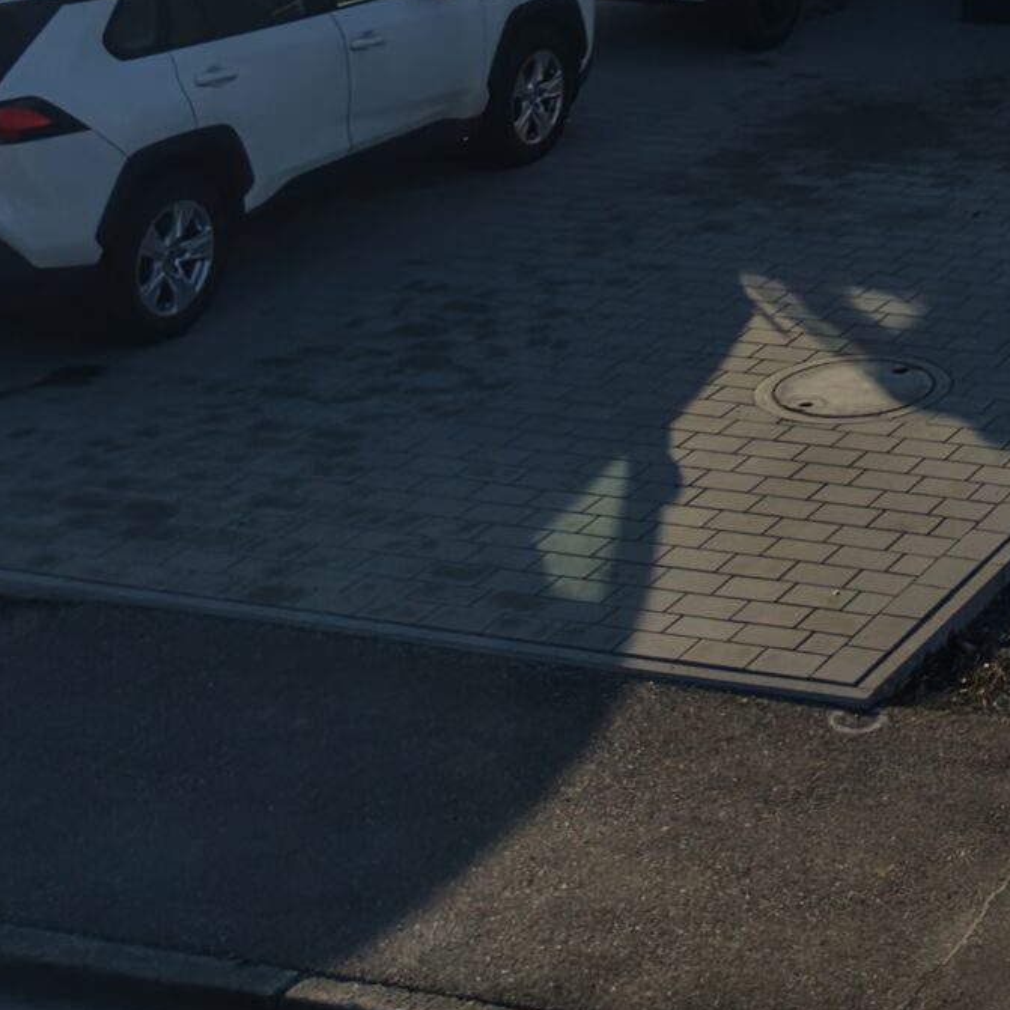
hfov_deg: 16.8
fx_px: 3004
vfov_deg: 16.9
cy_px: -608
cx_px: 1624
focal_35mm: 91
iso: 130
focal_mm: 8.67
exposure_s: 1/8000
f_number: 1.8
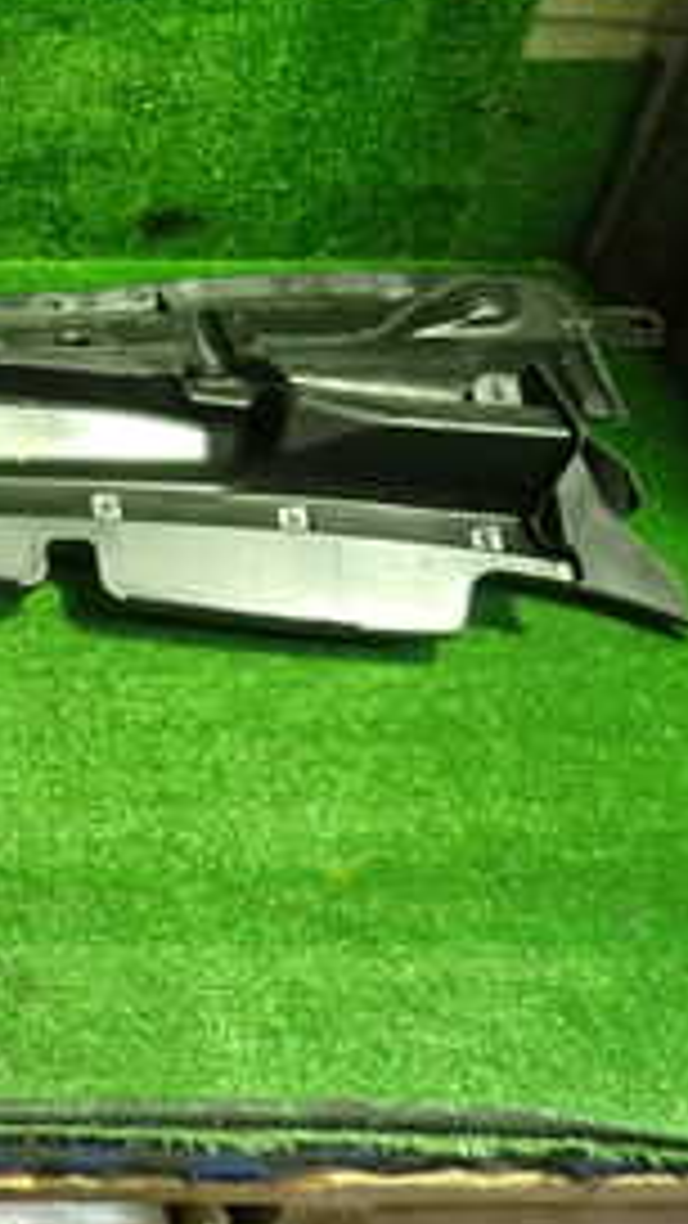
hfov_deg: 17.0
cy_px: 333
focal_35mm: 60
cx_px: -504
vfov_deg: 34.3
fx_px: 1946
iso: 320
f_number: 2
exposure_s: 1/30
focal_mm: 4.5
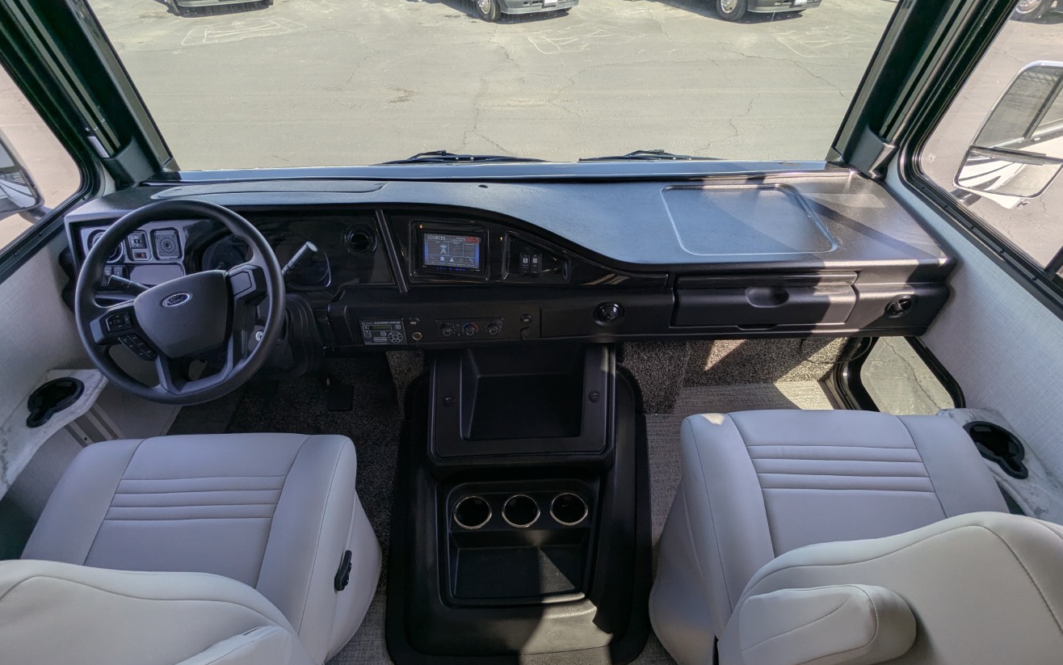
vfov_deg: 64.9
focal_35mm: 18
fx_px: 522
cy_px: 368
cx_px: 521
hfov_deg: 91.1
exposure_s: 1/330
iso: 39
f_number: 2.2
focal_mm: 2.35
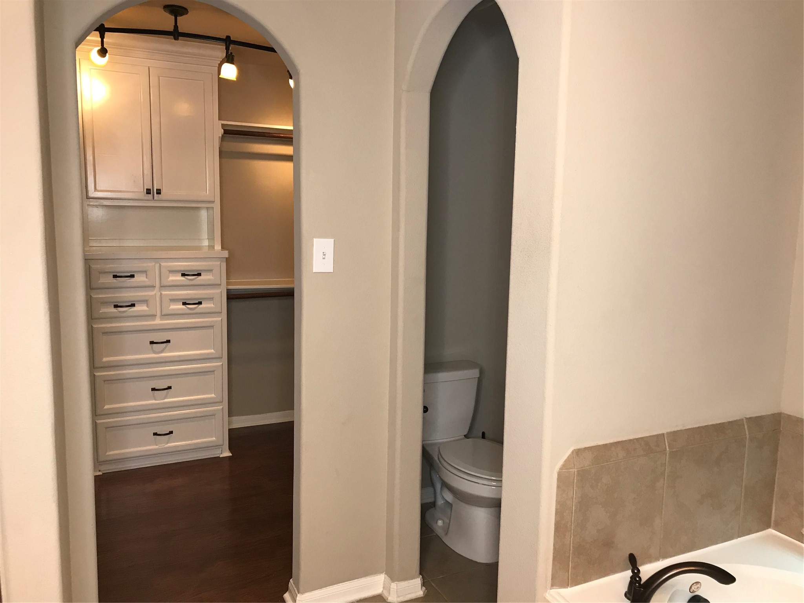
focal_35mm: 28
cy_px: 302
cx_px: 402
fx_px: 650
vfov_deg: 49.7
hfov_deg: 63.4
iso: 25
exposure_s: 1/30
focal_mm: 3.99
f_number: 1.8
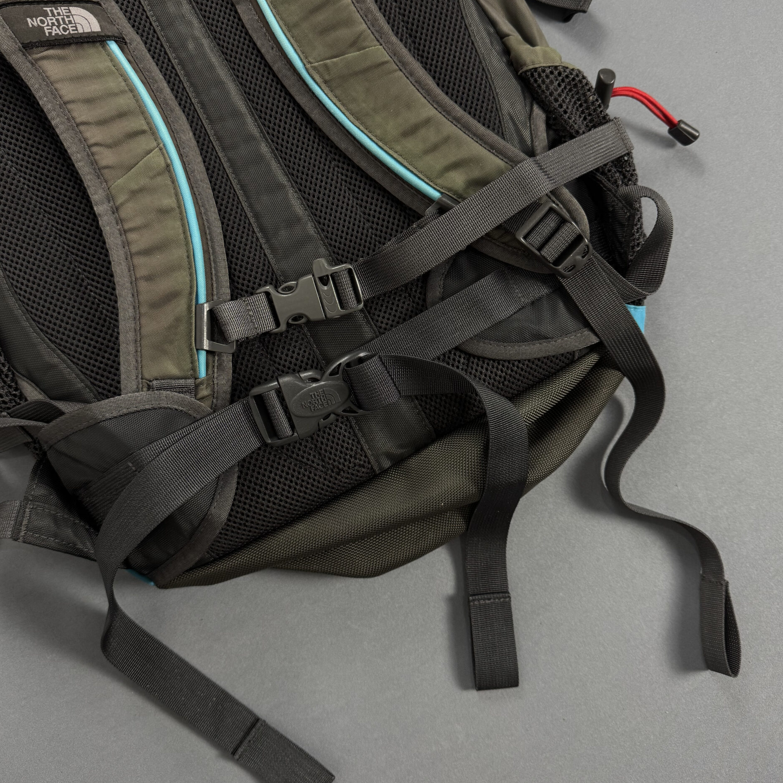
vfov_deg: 55.6
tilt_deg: -83.0
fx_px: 742
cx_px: 388
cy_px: 370
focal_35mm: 29
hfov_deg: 55.6
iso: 200
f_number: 1.78
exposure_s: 1/60
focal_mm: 6.76
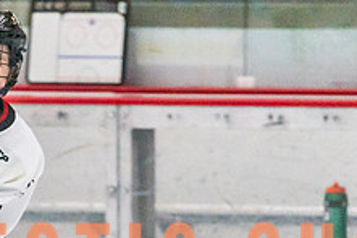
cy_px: 301
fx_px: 9731
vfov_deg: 1.4
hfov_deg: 2.1
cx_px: 38
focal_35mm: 982
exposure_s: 1/1250
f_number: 2.8
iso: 3200
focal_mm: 200
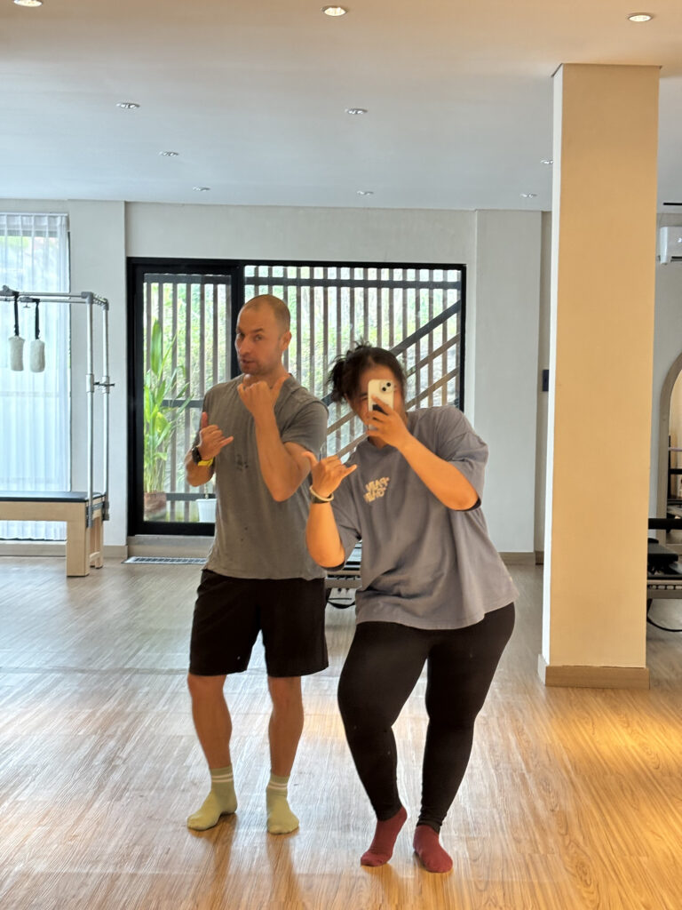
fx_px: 1366
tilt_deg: -3.0
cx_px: 341
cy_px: 455
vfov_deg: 36.8
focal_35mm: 52
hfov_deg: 28.0
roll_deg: -1.4
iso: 200
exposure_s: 1/33
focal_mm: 5.96
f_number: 1.6
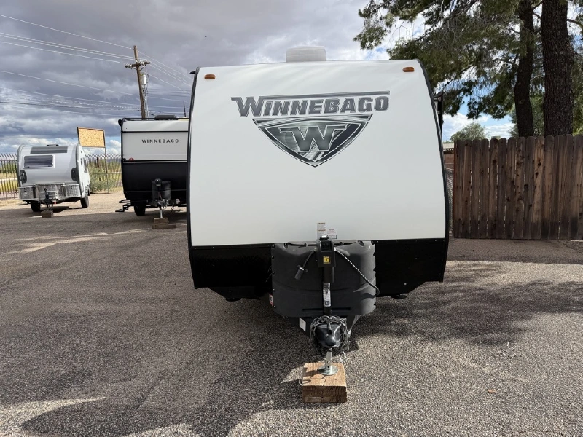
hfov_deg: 71.6
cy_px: 218
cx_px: 292
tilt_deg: -7.9
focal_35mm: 24
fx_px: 404
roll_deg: +2.7
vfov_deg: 56.8
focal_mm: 6.76
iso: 80
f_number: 1.78
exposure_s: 1/4405
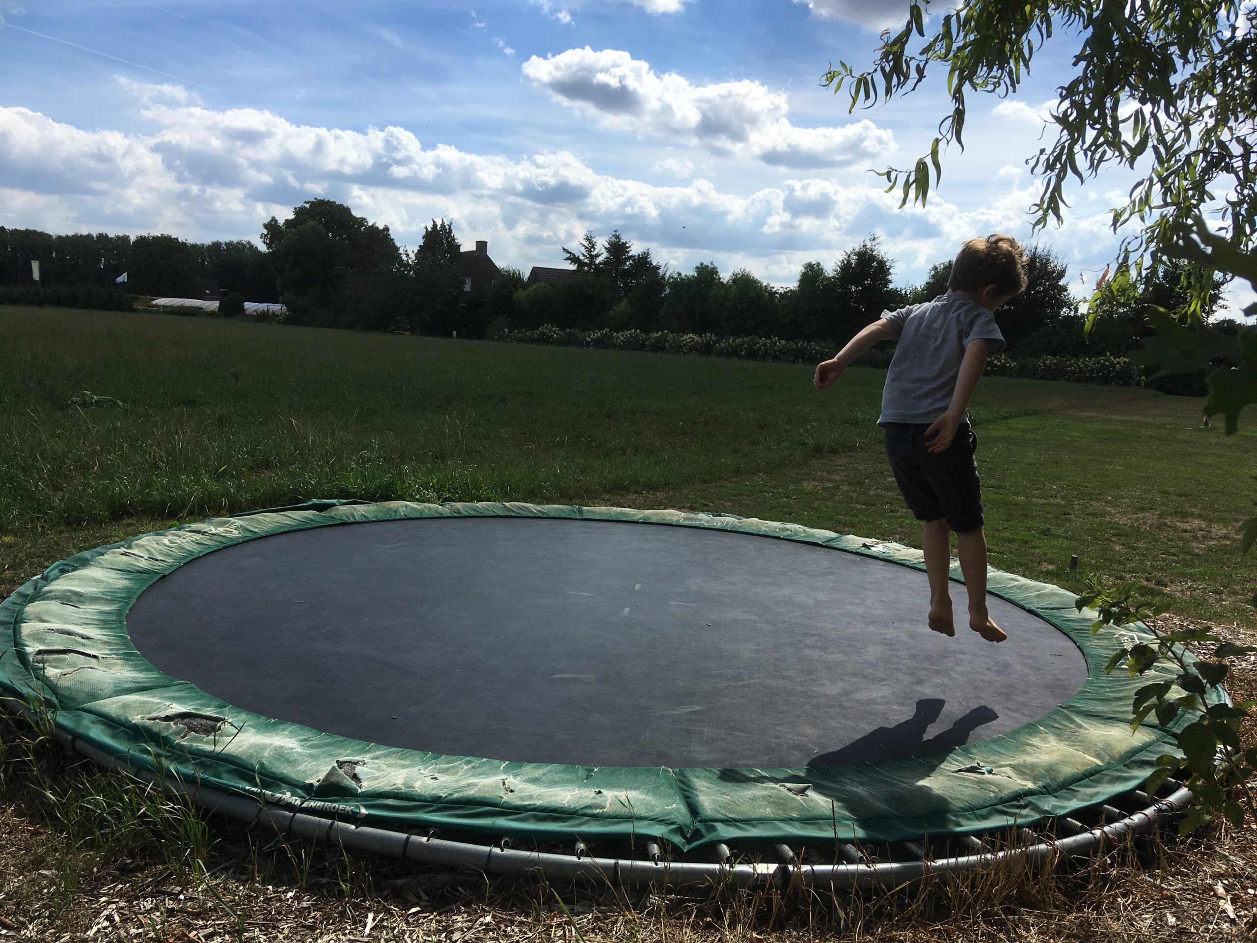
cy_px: 472
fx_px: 1053
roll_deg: -3.0
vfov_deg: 48.2
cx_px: 628
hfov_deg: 61.7
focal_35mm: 29
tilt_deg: -8.4
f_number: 2.2
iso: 25
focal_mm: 4.15
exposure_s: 1/3077
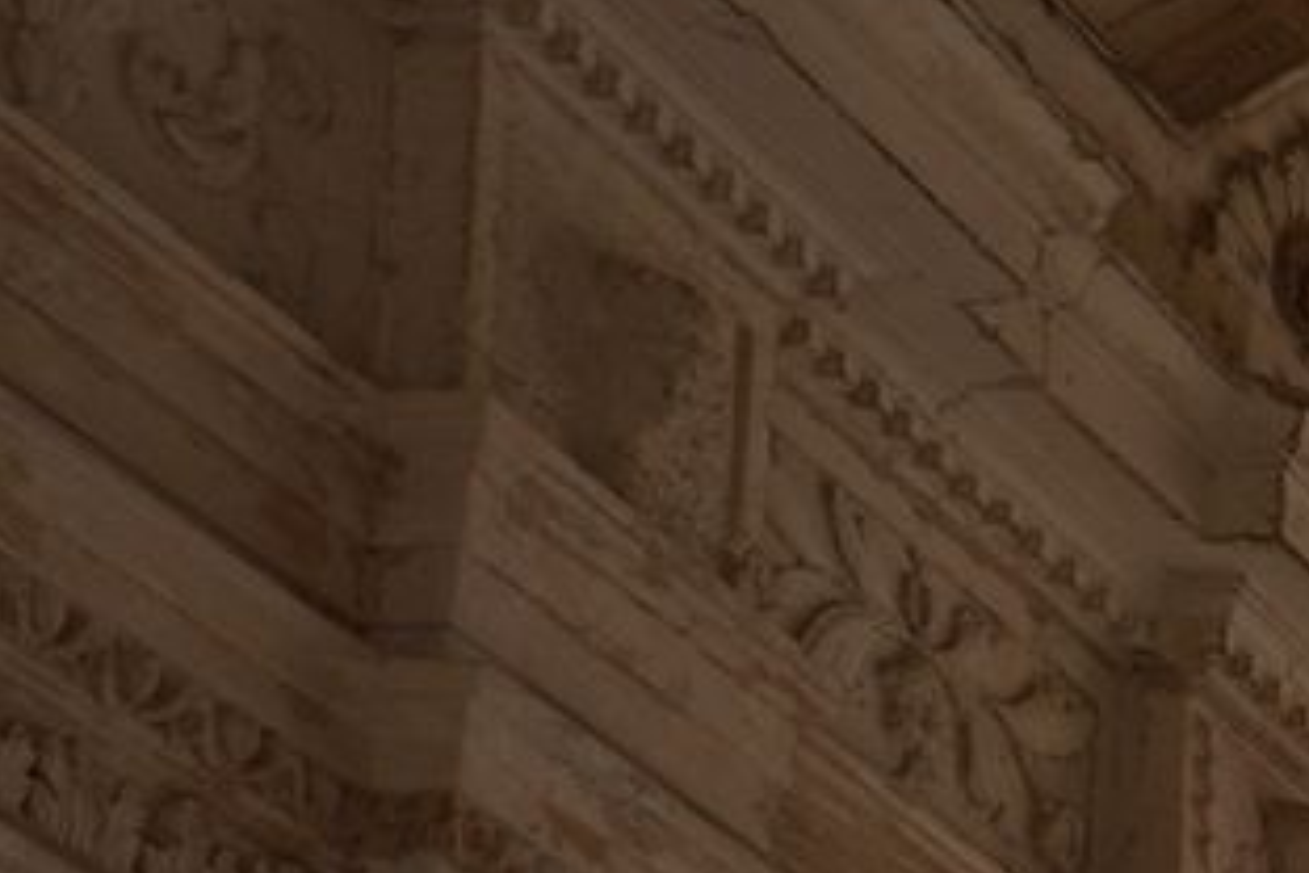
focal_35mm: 154
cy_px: 2480
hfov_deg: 10.4
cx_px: 3650
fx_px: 5599
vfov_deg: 7.9
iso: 100
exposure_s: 1/100
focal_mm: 24
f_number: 11
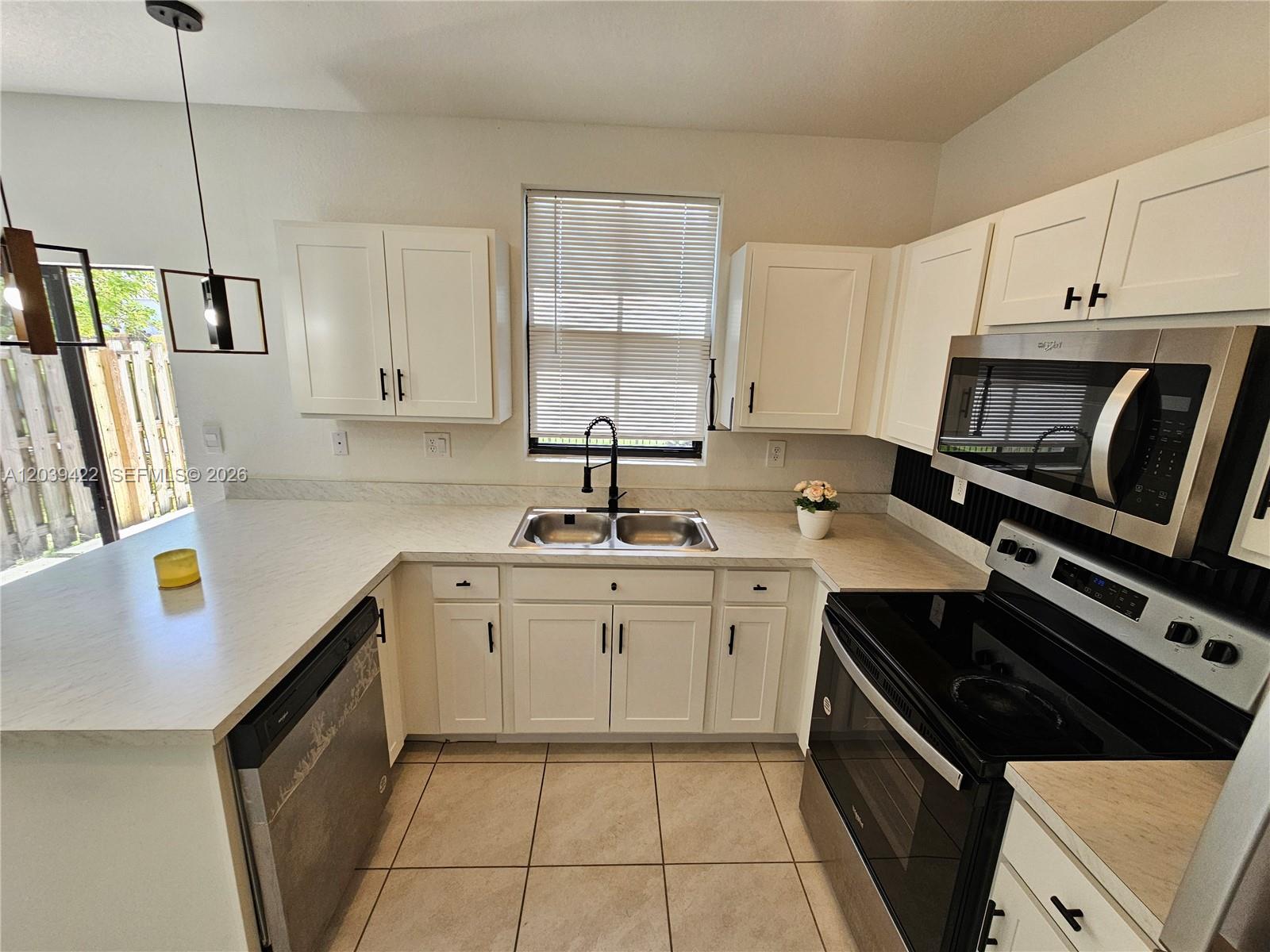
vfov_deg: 89.9
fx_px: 477
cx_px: 635
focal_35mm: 13
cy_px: 476
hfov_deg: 106.2
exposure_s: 1/120
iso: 80
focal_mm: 2.2
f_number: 2.2
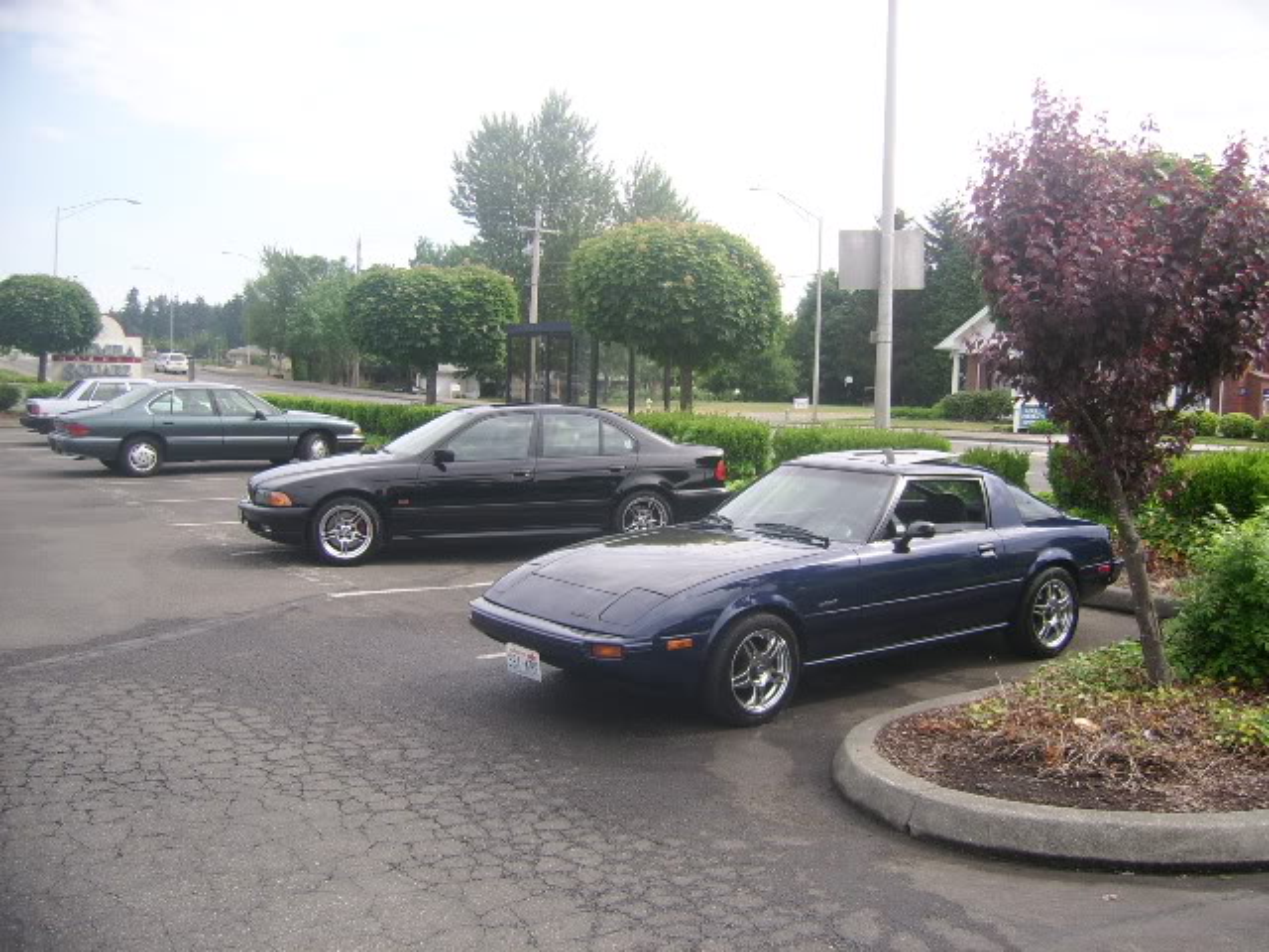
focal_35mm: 35
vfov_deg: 40.7
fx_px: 1283
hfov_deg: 52.6
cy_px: 476
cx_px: 634
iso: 50
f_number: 2.8
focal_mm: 5.95
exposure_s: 1/420
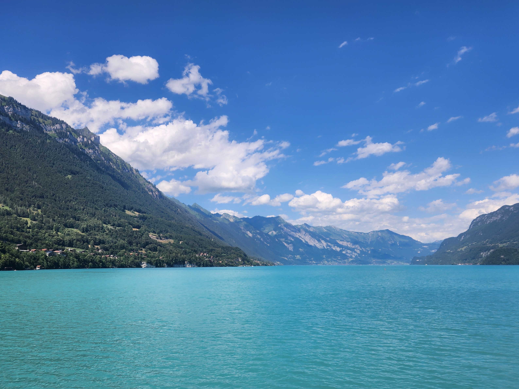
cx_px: 233
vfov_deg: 47.8
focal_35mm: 29
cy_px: 240
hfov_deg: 61.5
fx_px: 435
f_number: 1.8
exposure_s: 1/2259
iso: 20
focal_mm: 5.4
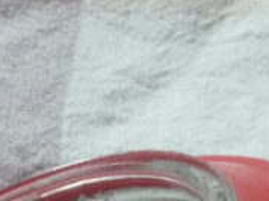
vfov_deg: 3.6
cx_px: 491
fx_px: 3127
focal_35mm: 403
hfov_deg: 4.9
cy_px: 527
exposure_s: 1/80
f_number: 4.9
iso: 400
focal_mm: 12.2
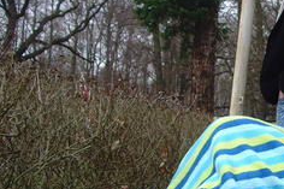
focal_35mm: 86
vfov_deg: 15.8
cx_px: 294
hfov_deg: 22.6
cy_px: 143
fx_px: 678
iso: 80
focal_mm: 6.6
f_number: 3.5
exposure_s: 1/125
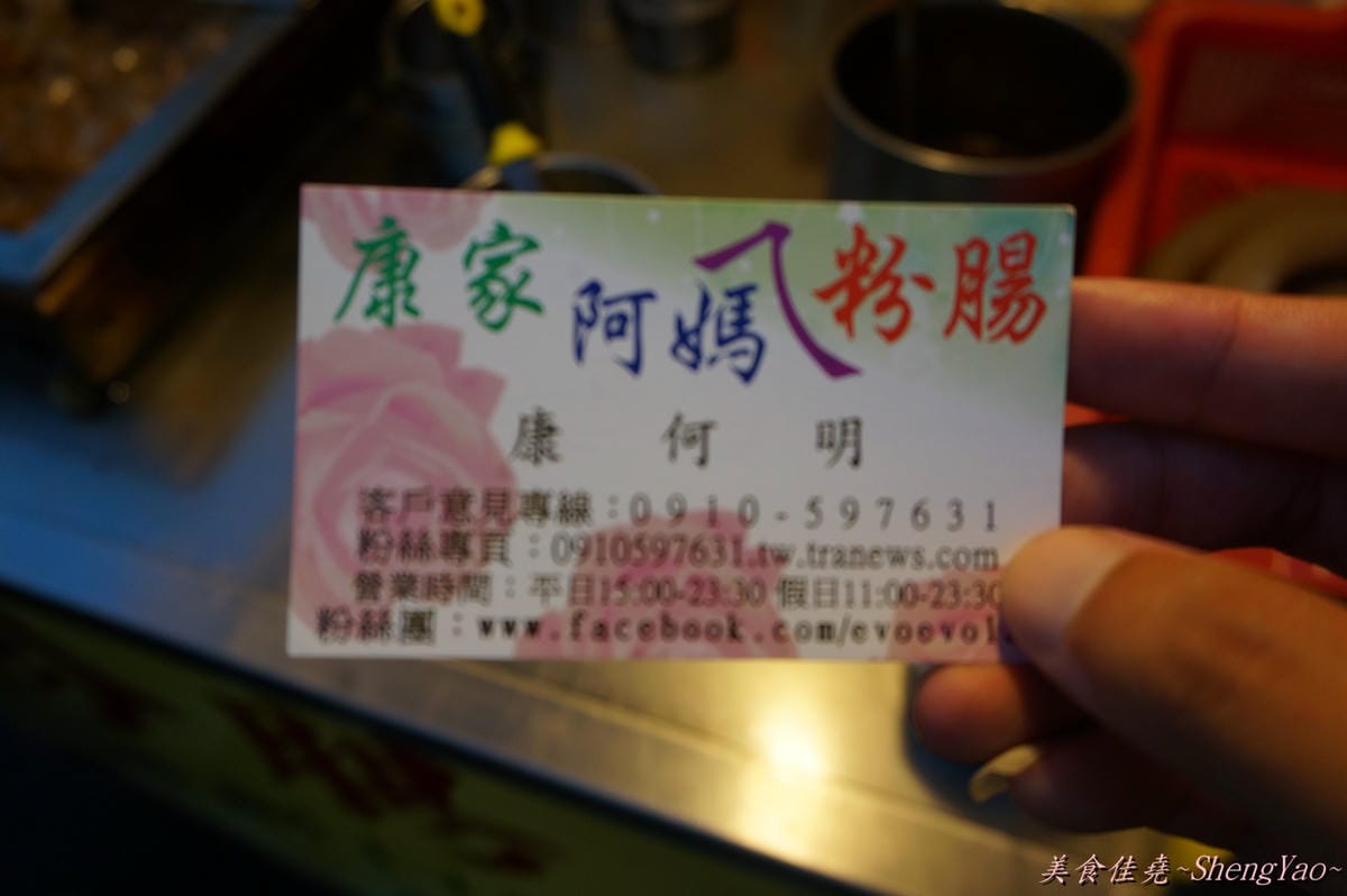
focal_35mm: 28
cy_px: 448
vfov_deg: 45.6
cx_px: 674
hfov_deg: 64.6
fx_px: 1065
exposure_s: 1/50
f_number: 4.5
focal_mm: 19
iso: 400
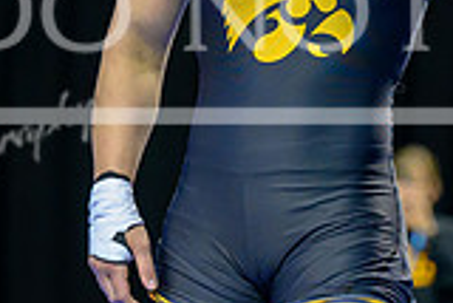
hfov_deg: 4.0
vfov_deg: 2.7
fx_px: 6486
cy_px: -35
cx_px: 296
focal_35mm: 515
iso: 3200
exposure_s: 1/800
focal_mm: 115
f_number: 2.8
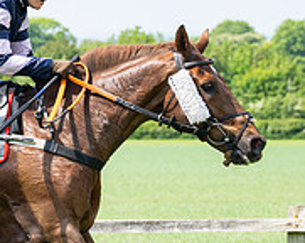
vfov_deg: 4.9
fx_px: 2828
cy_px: 176
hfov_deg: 6.1
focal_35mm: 314
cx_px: -240
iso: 400
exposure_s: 1/1600
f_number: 4
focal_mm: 70
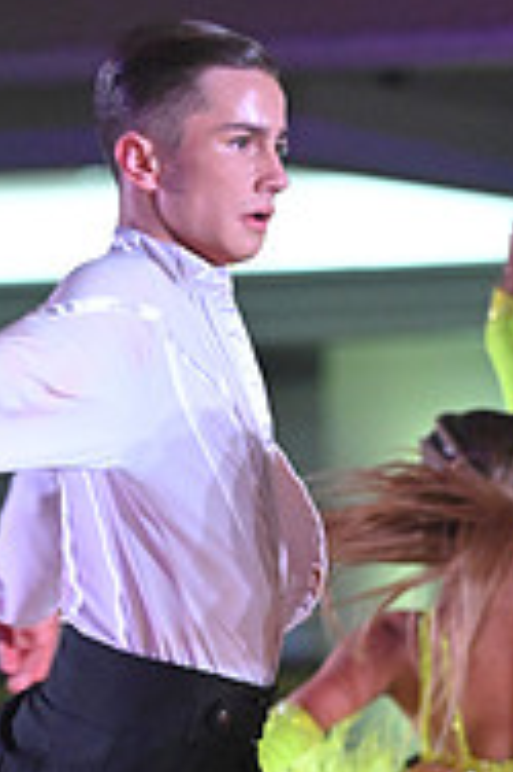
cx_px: 515
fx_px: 12248
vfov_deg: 3.6
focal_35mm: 572
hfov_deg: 2.4
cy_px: 1117
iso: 5000
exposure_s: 1/400
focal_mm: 185
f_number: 5
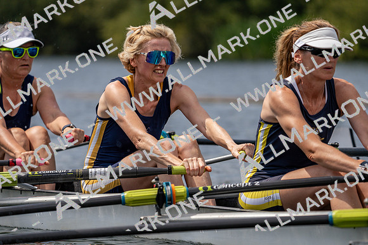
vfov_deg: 4.3
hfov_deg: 6.4
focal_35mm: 321
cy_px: 122
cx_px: 184
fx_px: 3282
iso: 200
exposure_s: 1/1600
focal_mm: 321
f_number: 6.3
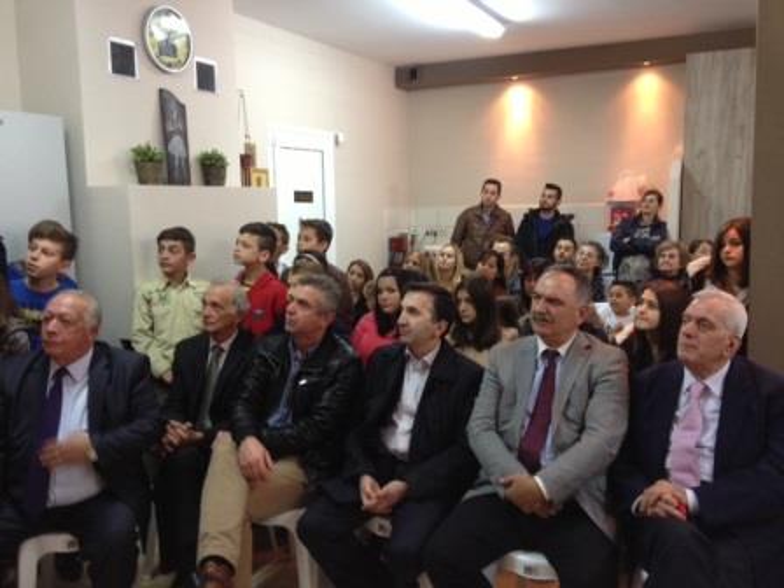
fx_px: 793
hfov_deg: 52.6
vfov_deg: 40.7
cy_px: 294
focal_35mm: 35
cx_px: 392
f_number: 2.4
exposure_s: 1/20
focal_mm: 4.28
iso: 125
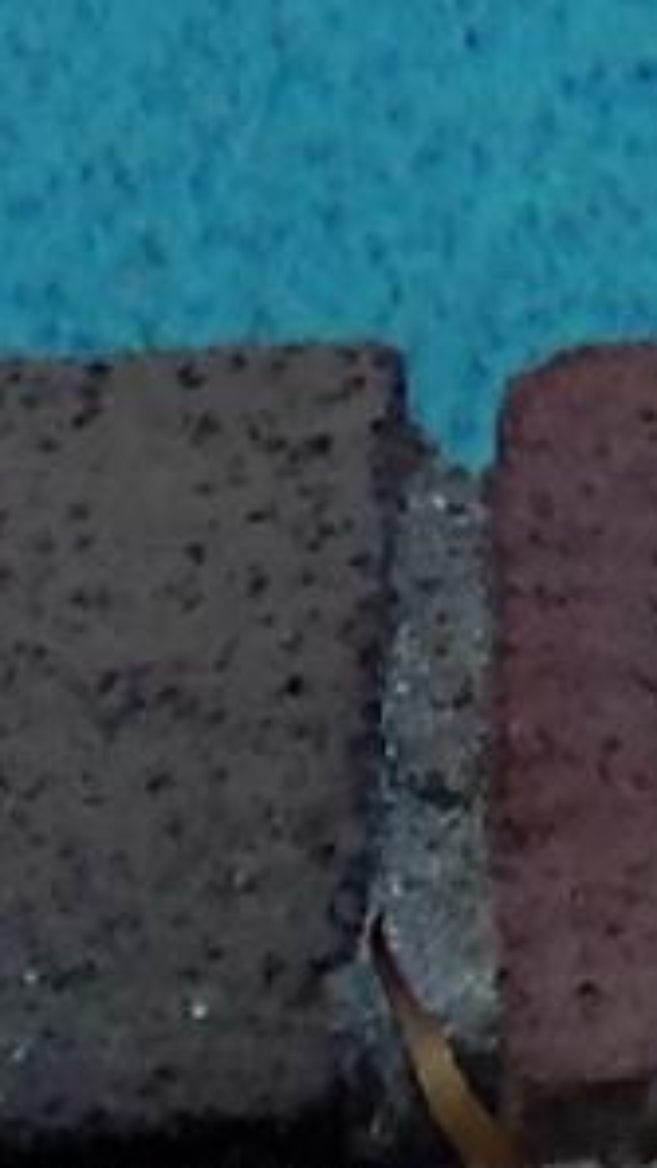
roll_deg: -1.8
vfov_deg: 5.5
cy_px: -2592
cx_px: 2018
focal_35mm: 363
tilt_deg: -12.8
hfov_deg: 3.3
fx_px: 11246
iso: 50
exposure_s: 1/176
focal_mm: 4.12
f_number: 2.4
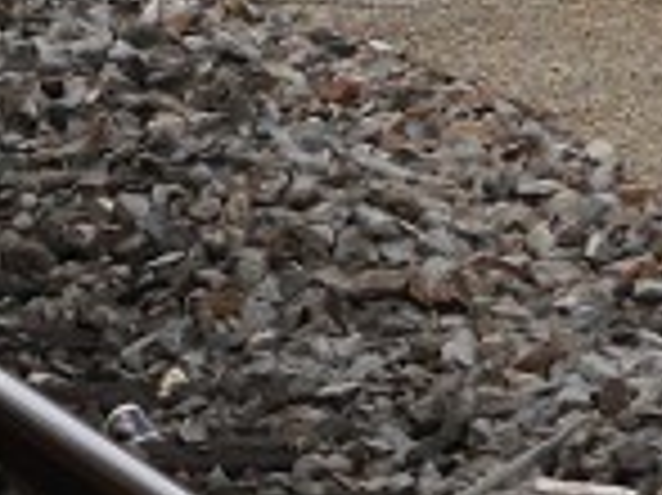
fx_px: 11962
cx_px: 333
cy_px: -1208
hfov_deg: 3.2
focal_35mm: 626
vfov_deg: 2.3
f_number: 4.5
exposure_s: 1/1000
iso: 200
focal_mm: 45
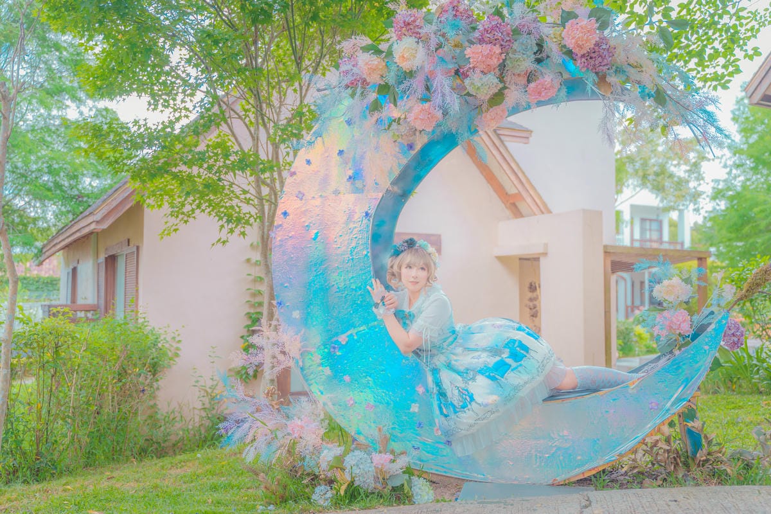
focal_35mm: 35
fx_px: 750
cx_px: 386
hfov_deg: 54.4
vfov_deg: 37.9
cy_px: 257
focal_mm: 35
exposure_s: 1/200
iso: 250
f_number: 2.8
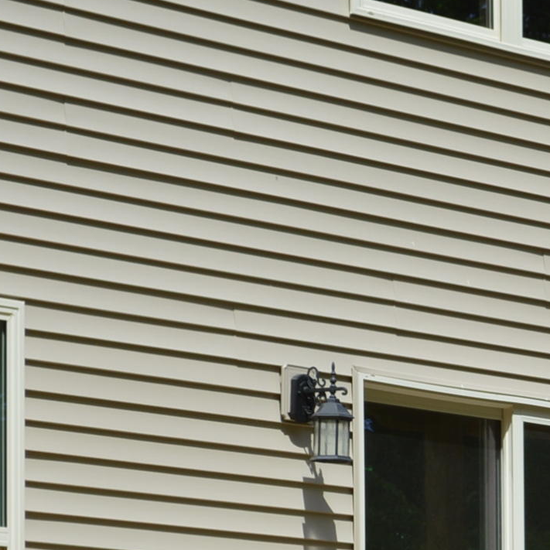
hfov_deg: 7.1
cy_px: 679
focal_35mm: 242
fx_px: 4346
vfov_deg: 7.2
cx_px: 929
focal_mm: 45
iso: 100
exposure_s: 1/250
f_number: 7.1
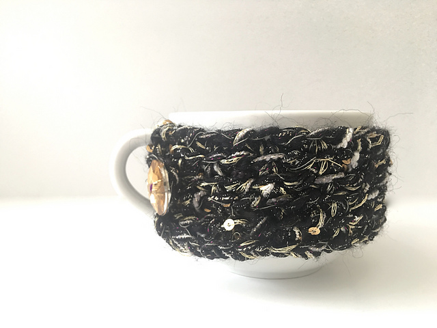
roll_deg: -3.1
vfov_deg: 48.2
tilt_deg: -7.5
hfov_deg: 61.7
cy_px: 164
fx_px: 366
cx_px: 218
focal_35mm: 29
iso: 50
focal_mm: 4.15
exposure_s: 1/15
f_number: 2.2
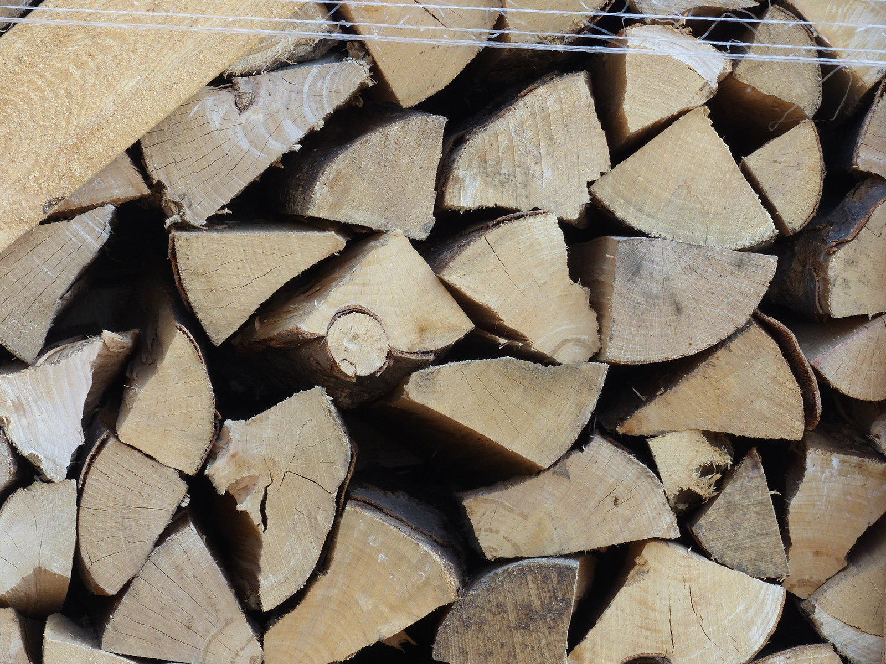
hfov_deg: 6.5
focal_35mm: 303
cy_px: 332
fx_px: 7755
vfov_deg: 4.9
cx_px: 443
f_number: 4
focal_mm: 54.5
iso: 100
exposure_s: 1/160
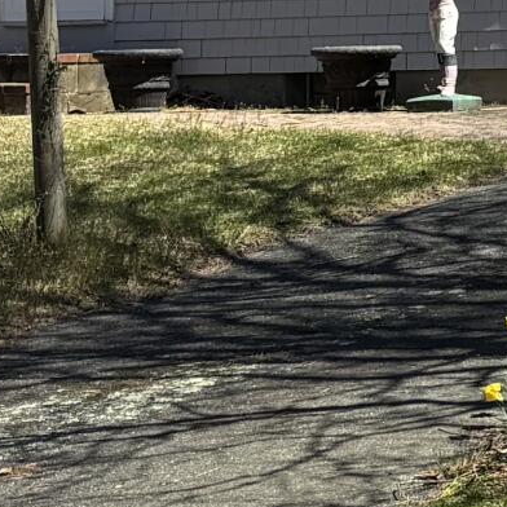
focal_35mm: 176
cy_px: 16
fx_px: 2916
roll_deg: +0.7
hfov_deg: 9.2
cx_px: 1054
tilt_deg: +1.1
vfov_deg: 9.9
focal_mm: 5.96
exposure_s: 1/1812
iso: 50
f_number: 1.6
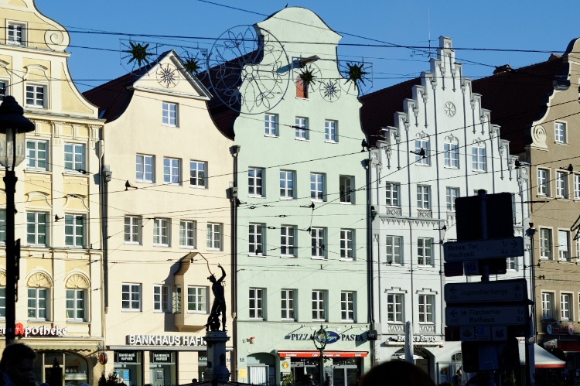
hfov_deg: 22.9
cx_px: 153
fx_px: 1417
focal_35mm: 88
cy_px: 243
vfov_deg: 15.5
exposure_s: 1/1500
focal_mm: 50
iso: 200
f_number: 5.6
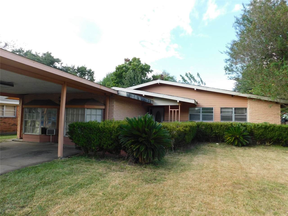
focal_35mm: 23
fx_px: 191
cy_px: 108
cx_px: 144
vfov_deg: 58.9
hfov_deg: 73.9
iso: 125
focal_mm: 4
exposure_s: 1/400
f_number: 3
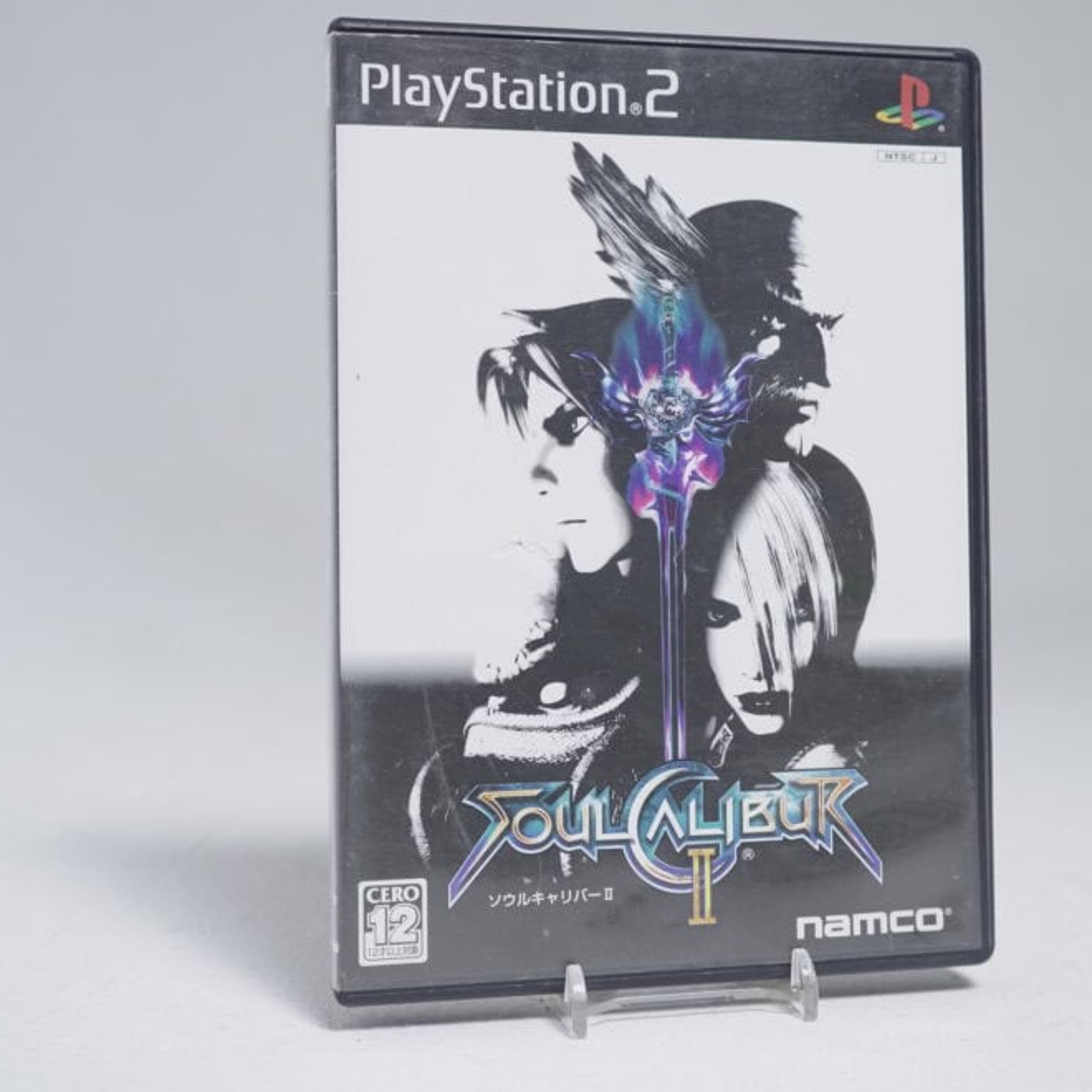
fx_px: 1820
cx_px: 657
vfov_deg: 33.4
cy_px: 490
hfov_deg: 33.3
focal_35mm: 51
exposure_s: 1/25
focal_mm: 33
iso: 640
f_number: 5.6
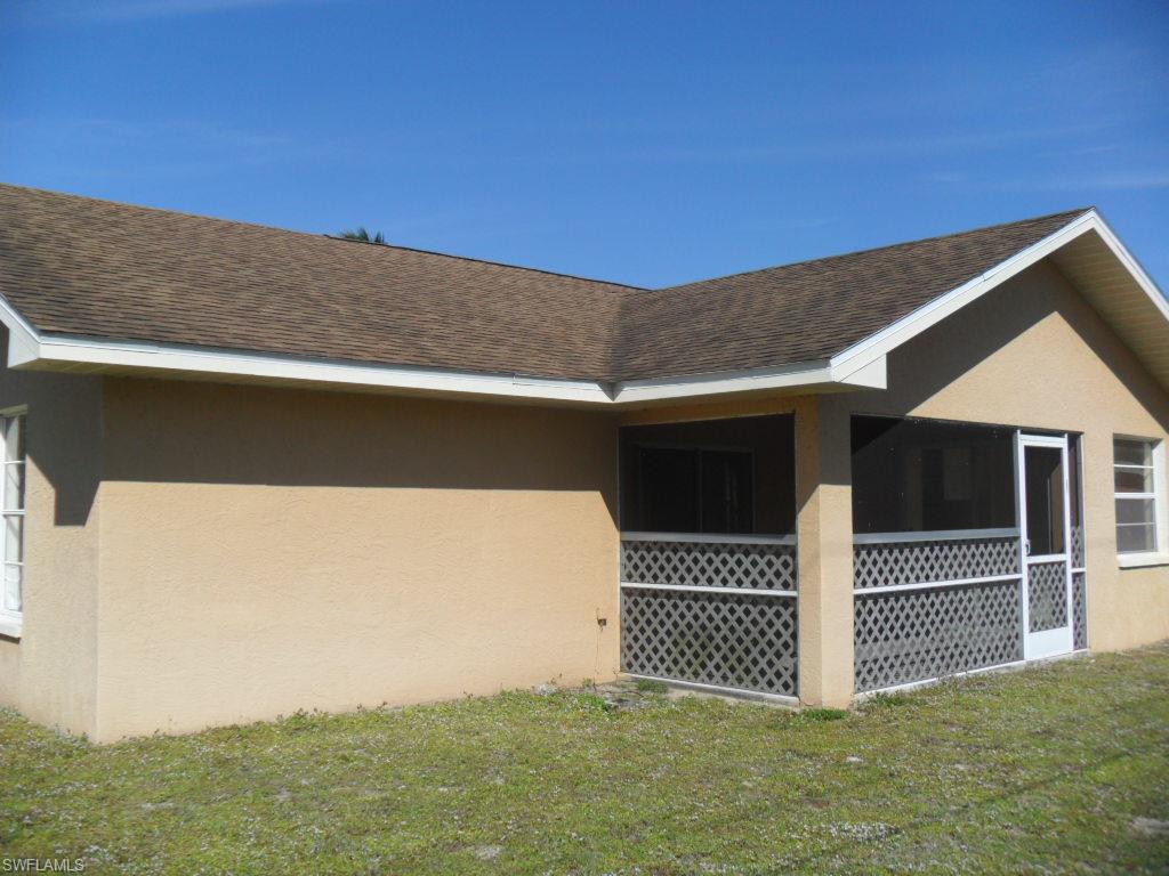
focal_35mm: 35
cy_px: 438
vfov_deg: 40.7
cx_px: 584
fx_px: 1182
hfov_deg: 52.6
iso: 80
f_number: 7.6
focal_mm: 6.3
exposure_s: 1/350
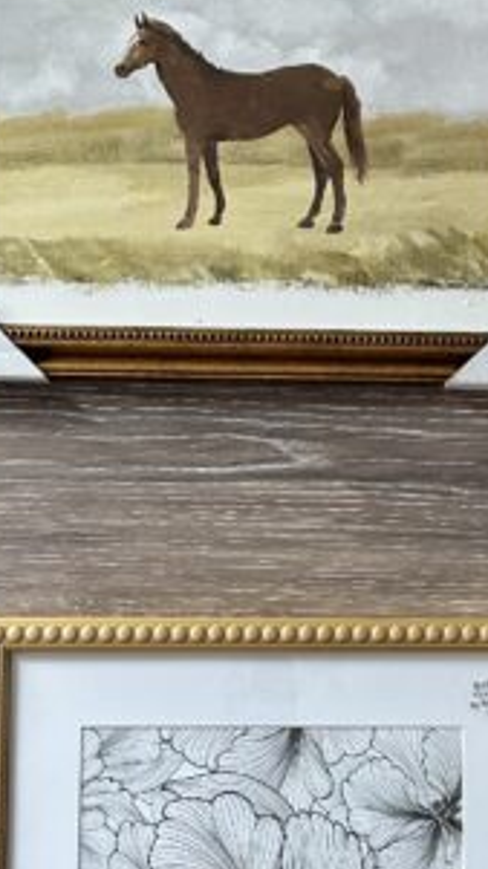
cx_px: 329
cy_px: 416
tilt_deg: -83.8
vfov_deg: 23.9
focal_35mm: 89
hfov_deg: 13.6
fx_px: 2050
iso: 125
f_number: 1.78
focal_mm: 6.86
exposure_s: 1/121
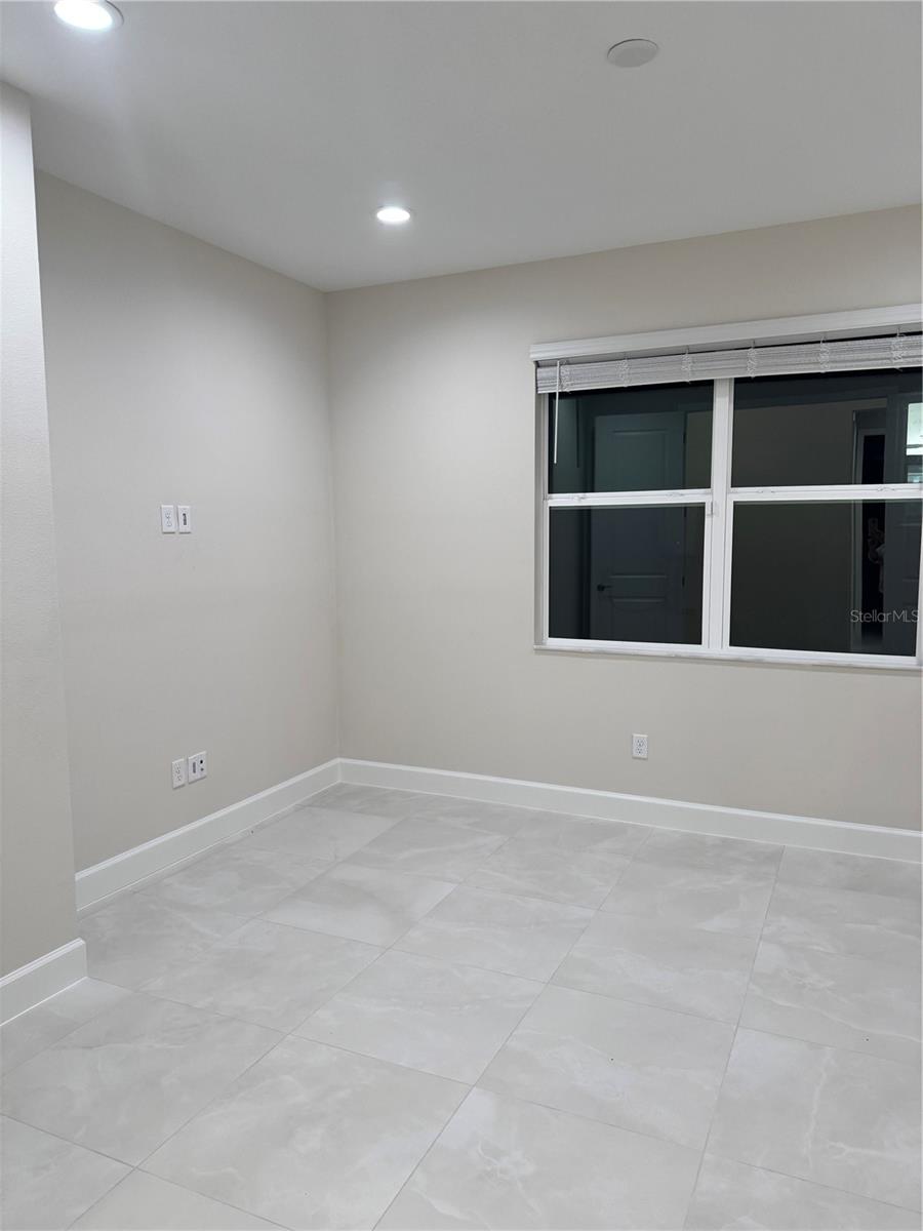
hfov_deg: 56.8
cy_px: 616
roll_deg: -0.5
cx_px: 462
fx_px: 853
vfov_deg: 71.6
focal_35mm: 24
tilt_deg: -4.4
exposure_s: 1/120
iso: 160
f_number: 1.78
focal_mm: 6.76
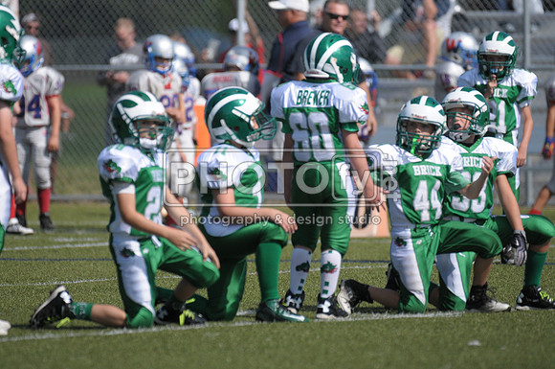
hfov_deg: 4.0
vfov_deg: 2.7
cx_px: 278
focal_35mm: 510
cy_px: 184
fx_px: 7851
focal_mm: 340
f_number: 4
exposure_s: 1/6400
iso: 640
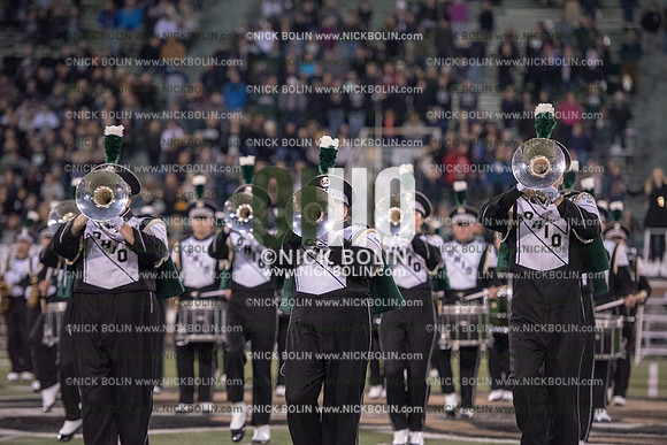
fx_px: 2965
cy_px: 222
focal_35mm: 160
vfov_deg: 8.6
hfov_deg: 12.8
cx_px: 334
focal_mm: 160
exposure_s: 1/1250
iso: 5000
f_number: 3.2
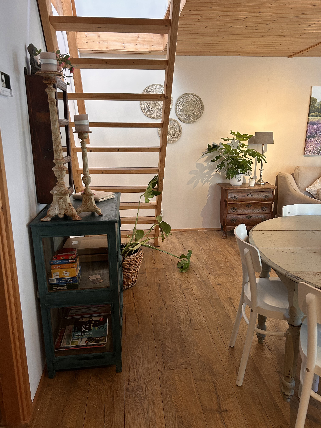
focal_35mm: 26
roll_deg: -0.5
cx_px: 160
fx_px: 321
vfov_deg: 67.3
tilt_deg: -14.6
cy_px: 214
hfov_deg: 53.1
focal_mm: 5.7
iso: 160
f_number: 1.5
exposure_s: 1/50
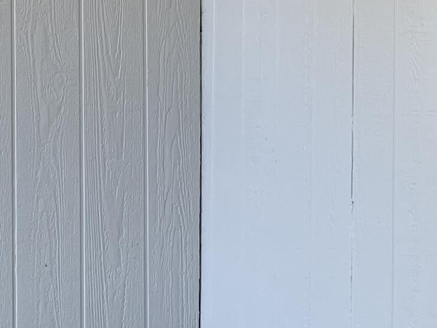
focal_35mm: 106
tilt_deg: +1.3
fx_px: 1338
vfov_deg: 13.8
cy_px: 9
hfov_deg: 18.1
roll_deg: +0.4
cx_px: 442
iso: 50
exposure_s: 1/120
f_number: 1.6
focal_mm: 5.1
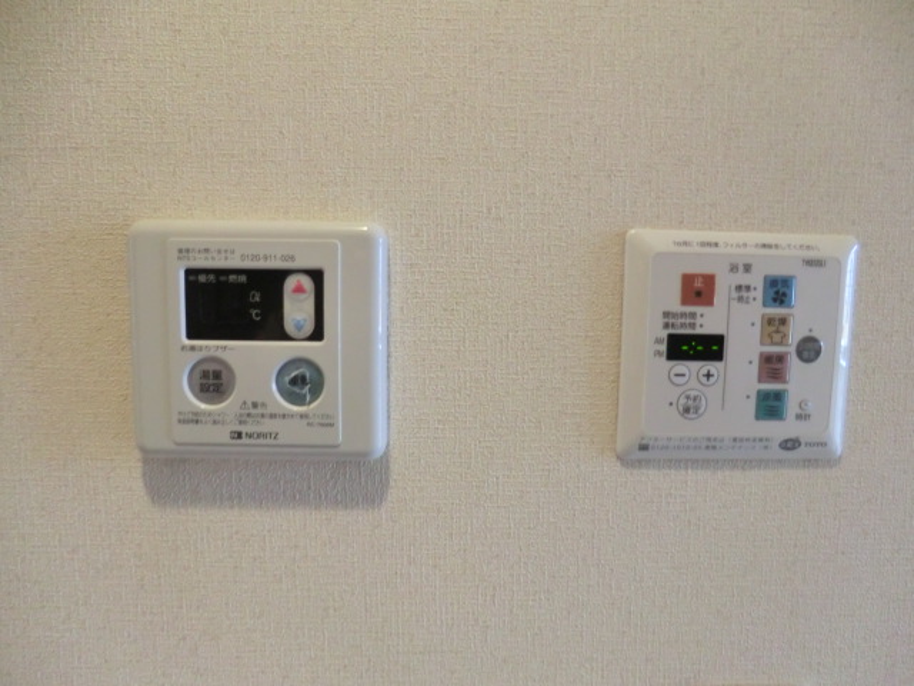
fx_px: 634
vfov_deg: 56.8
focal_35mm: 24
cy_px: 343
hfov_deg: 71.6
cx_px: 457
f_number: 3.2
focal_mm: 4.3
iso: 400
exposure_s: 1/60
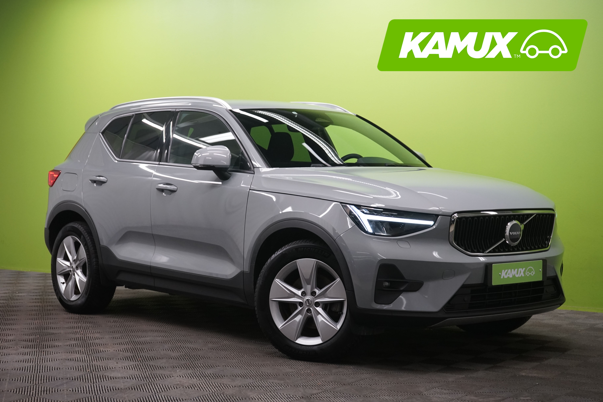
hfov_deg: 31.9
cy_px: 201
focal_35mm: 63
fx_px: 1055
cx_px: 302
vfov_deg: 21.6
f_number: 7.1
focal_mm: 63
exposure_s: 1/25
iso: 1250
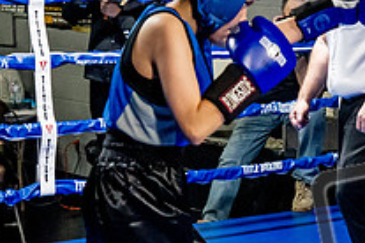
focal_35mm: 146
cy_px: 202
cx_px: 316
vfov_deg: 9.4
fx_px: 1480
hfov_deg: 13.9
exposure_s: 1/800
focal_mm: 35
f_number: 2.8
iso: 5000
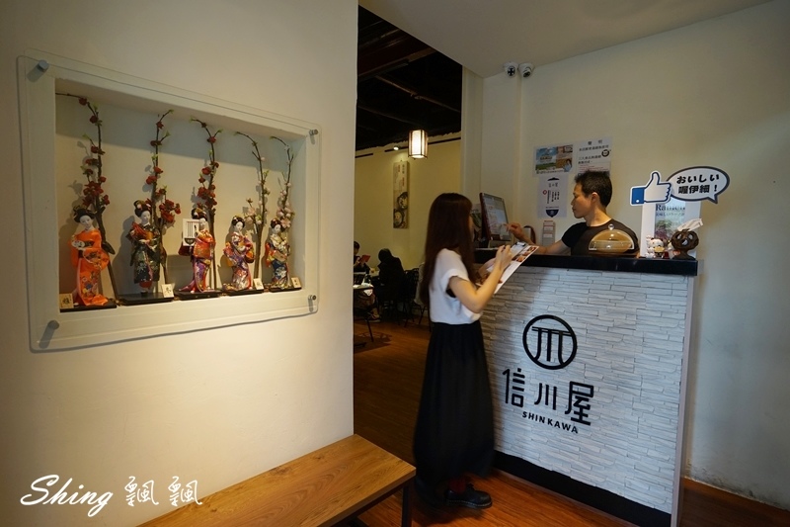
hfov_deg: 90.0
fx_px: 395
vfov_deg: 67.4
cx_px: 395
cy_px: 264
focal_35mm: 18
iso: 640
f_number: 6.3
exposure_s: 1/40
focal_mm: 18
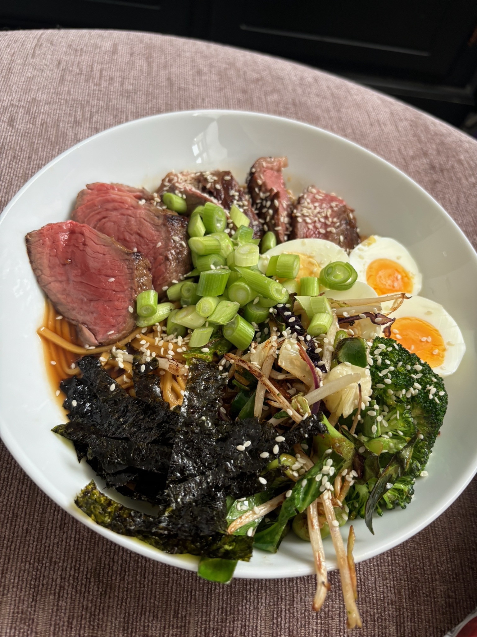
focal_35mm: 26
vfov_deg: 67.3
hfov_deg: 53.0
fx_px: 478
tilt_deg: -56.9
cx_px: 238
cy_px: 318
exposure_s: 1/110
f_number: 1.6
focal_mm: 5.96
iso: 125
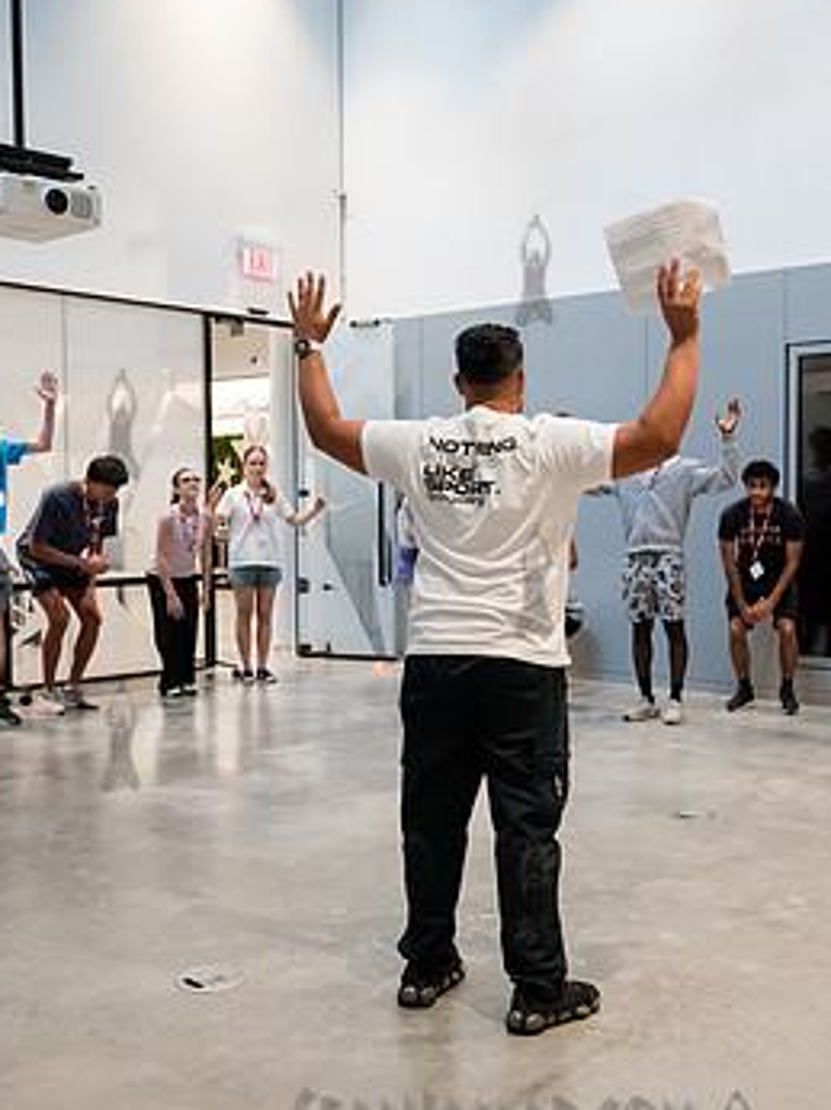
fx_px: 1314
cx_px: 502
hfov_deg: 35.0
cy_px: 580
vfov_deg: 45.8
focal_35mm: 41
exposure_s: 1/250
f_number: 3.5
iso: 6400
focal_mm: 24
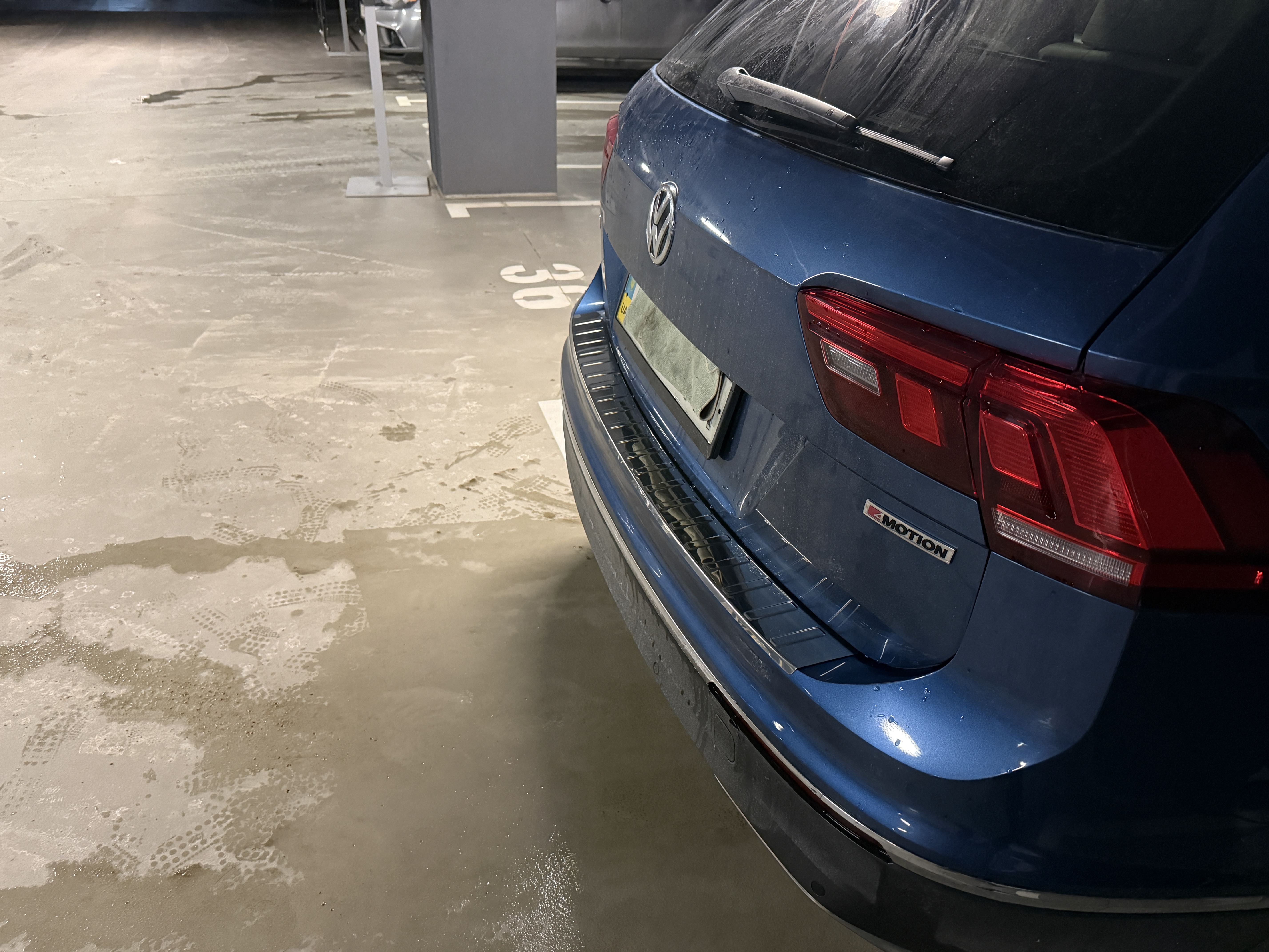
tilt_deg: -30.5
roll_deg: -2.7
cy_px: 476
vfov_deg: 56.8
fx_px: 880
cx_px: 634
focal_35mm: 24
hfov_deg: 71.6
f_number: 1.78
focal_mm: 6.76
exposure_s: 1/34
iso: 1000
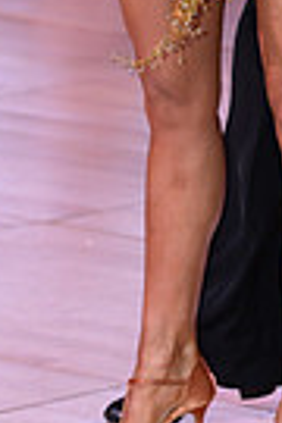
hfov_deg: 3.0
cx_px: 280
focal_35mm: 451
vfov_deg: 4.5
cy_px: -288
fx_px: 5299
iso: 1600
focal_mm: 105
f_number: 4.5
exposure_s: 1/250
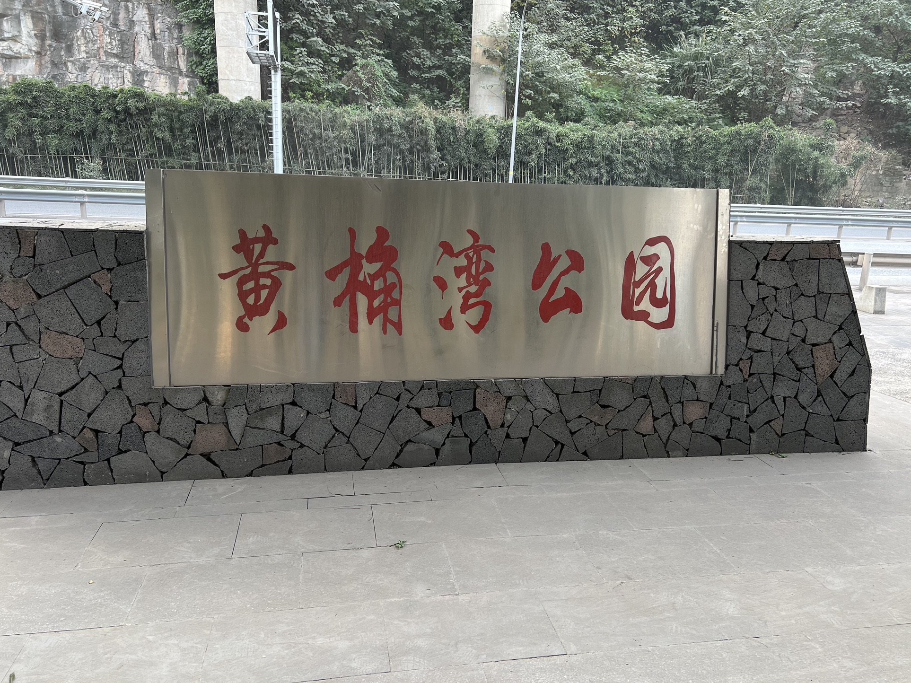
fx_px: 710
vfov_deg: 51.3
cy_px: 346
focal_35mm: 27
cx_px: 460
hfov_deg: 65.3
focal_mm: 5.7
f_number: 1.5
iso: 40
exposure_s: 1/203
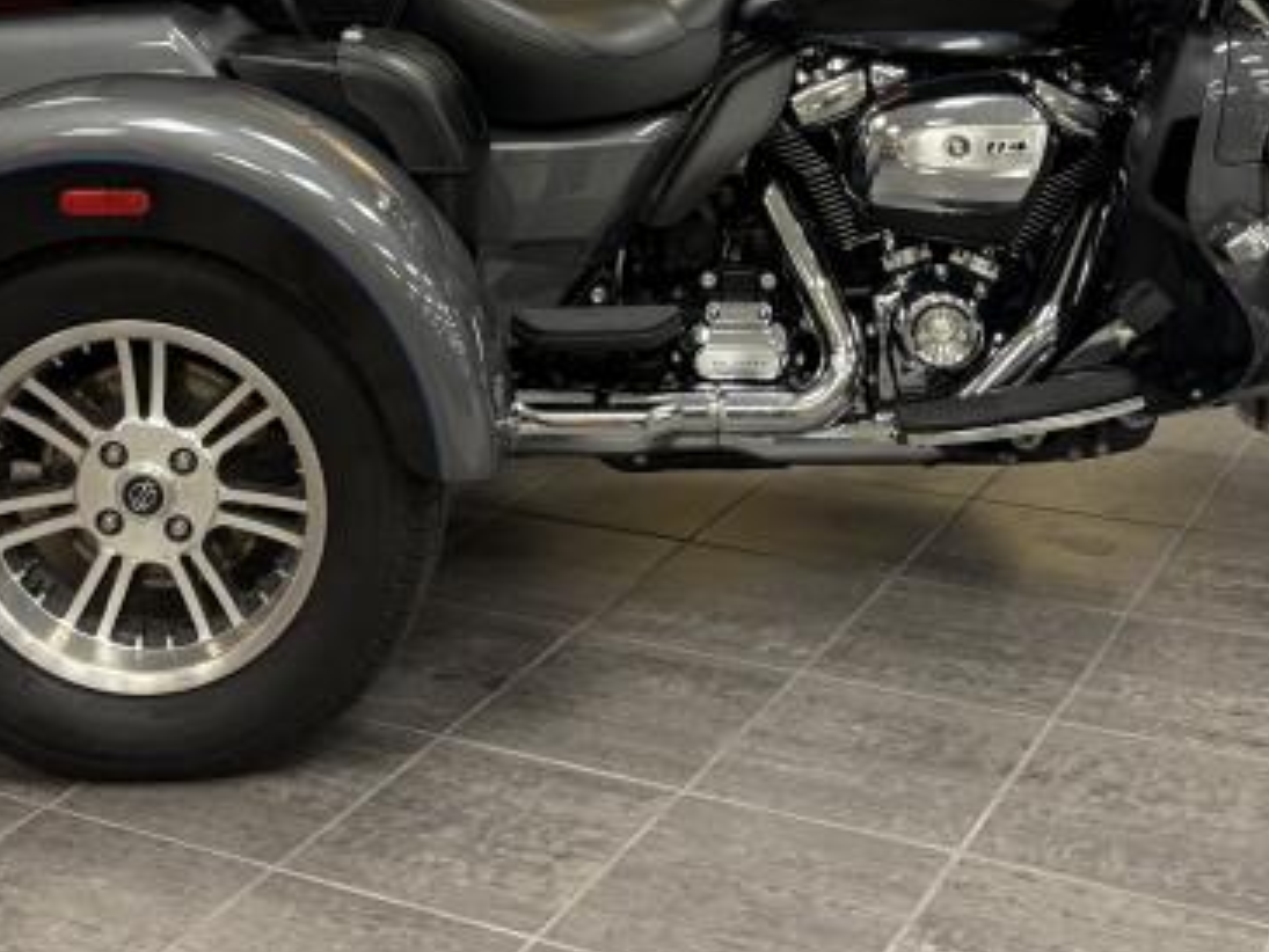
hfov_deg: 33.8
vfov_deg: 24.6
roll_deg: +3.6
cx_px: 629
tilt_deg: -6.6
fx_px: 2090
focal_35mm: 57
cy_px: 14
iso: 125
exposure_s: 1/60
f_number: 1.6
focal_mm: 5.96
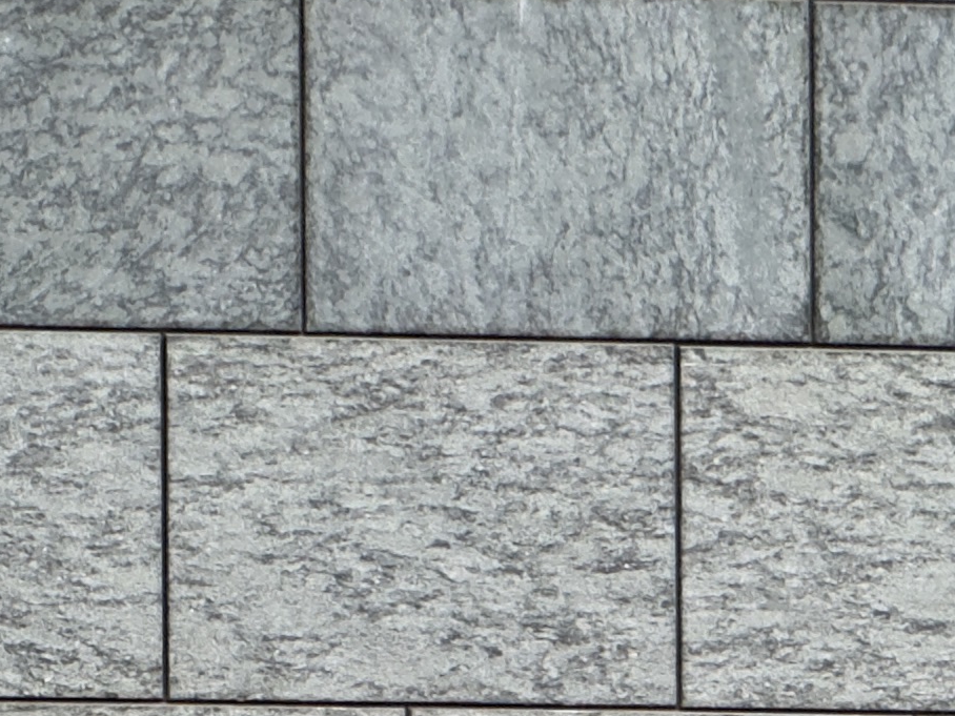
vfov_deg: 2.8
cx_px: -980
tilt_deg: +1.8
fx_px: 14705
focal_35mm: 533
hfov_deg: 3.7
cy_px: 1339
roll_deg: +0.9
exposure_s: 1/550
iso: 64
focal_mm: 15.66
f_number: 2.8
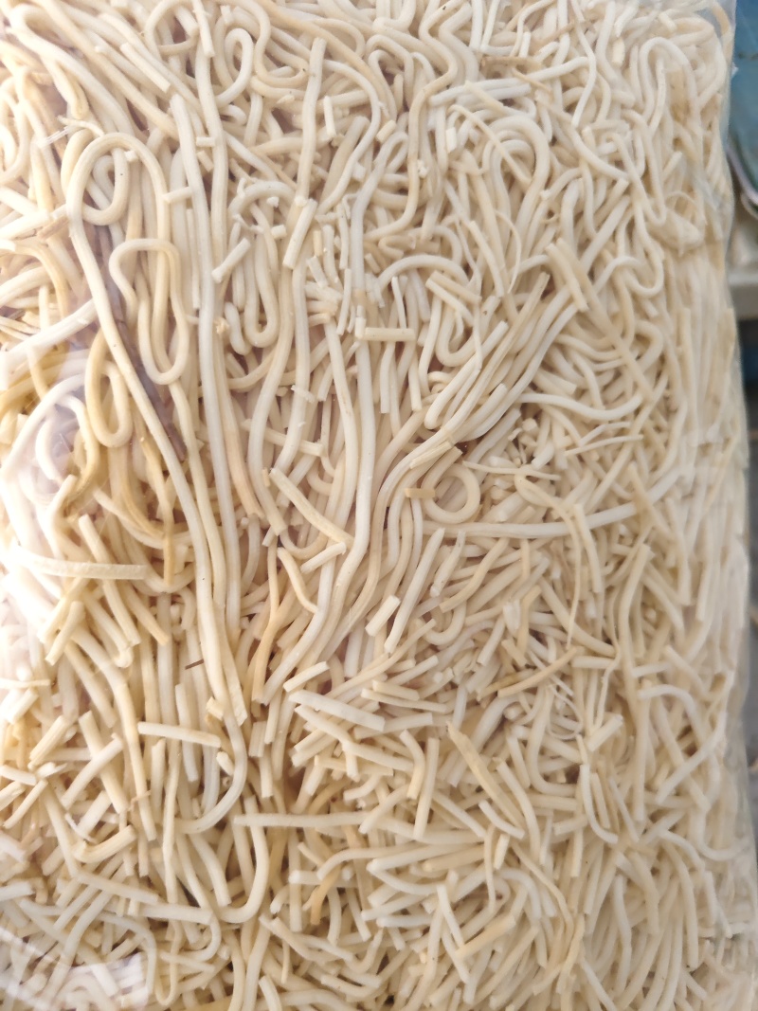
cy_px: 506
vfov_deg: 73.9
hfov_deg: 58.9
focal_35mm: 23
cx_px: 379
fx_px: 672
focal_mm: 5.56
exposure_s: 1/50
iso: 947
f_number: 1.88
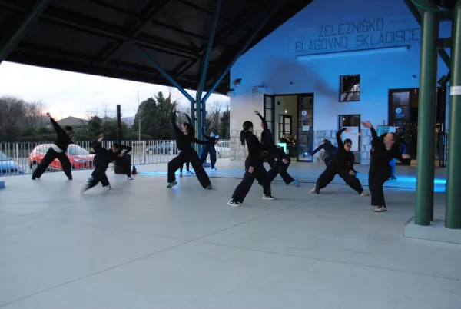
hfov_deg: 57.2
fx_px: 423
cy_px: 154
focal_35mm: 33
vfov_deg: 40.1
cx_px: 230
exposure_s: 1/30
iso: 280
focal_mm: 22
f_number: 3.8
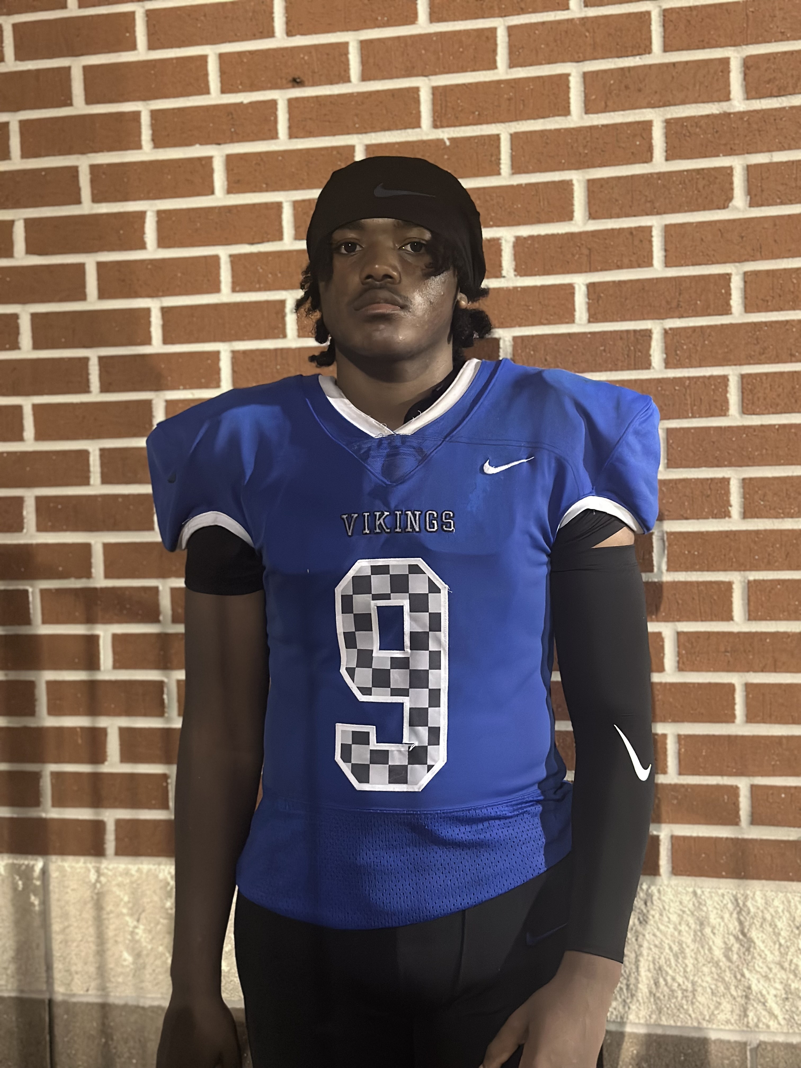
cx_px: 400
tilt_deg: -2.7
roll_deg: +0.9
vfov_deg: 39.7
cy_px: 534
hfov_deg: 30.3
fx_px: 1481
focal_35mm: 48
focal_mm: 6.86
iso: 1000
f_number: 1.78
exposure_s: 1/24
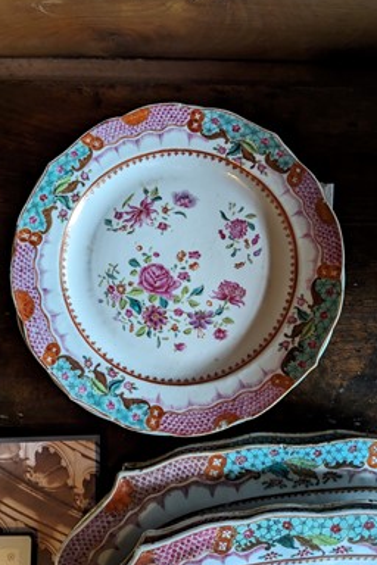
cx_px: 175
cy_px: 274
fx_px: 408
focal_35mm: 26
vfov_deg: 69.4
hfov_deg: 49.5
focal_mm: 6.81
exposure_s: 1/50
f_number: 1.85
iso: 549
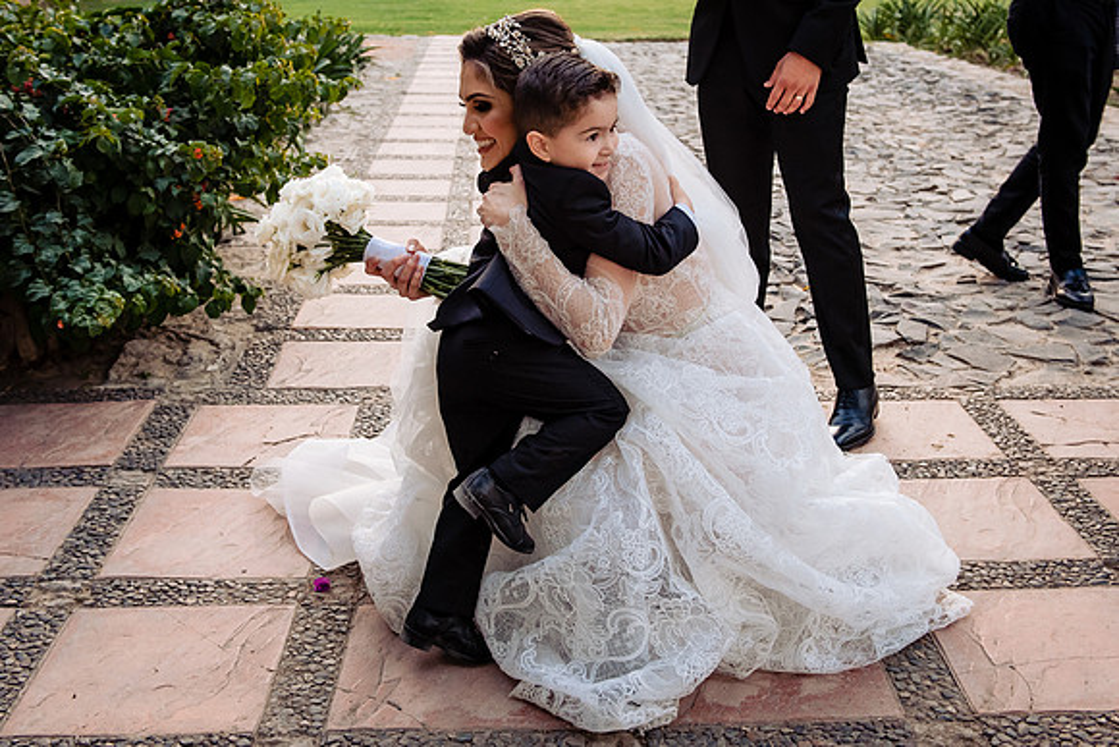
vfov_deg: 29.3
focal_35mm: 46
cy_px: 288
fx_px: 1421
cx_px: 560
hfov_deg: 43.0
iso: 1600
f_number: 4.5
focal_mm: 35
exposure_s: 1/200
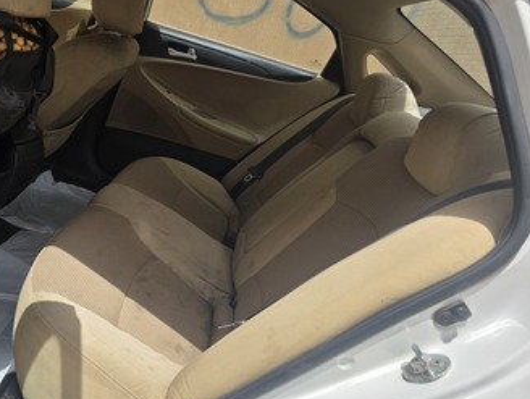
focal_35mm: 32
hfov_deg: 55.3
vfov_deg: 44.3
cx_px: 166
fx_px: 491
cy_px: 206
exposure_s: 1/4333
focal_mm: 6.3
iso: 80
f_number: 1.7
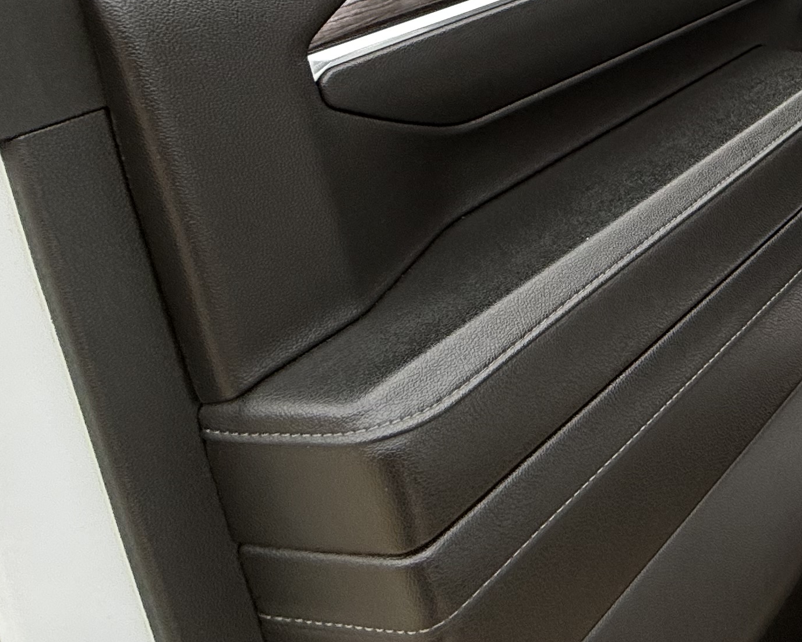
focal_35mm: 40
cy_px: -234
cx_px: 1095
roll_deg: +1.7
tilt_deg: -6.2
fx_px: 950
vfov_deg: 28.8
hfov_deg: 31.9
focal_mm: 2.22
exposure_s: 1/514
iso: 64
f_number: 2.2
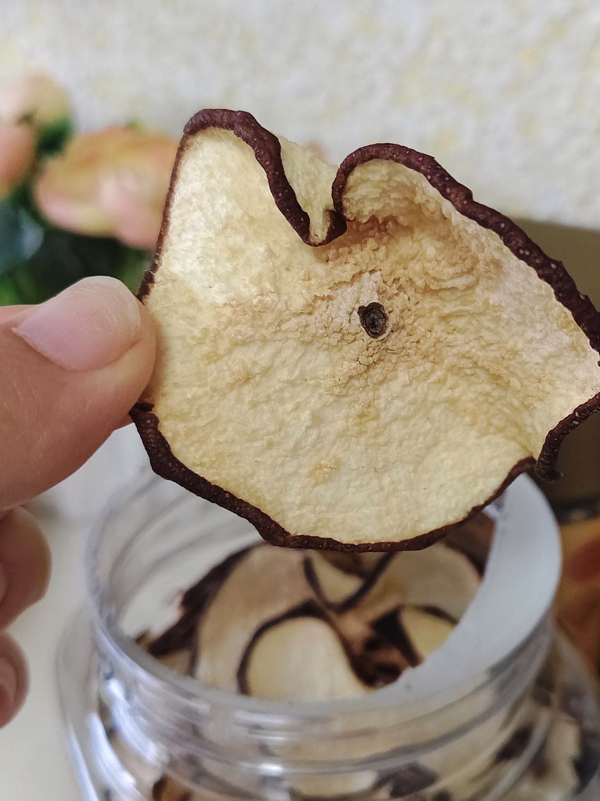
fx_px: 948
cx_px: 441
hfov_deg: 34.5
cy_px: 418
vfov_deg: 45.8
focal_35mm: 41
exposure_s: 1/357
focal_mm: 5.56
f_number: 1.88
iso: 4114
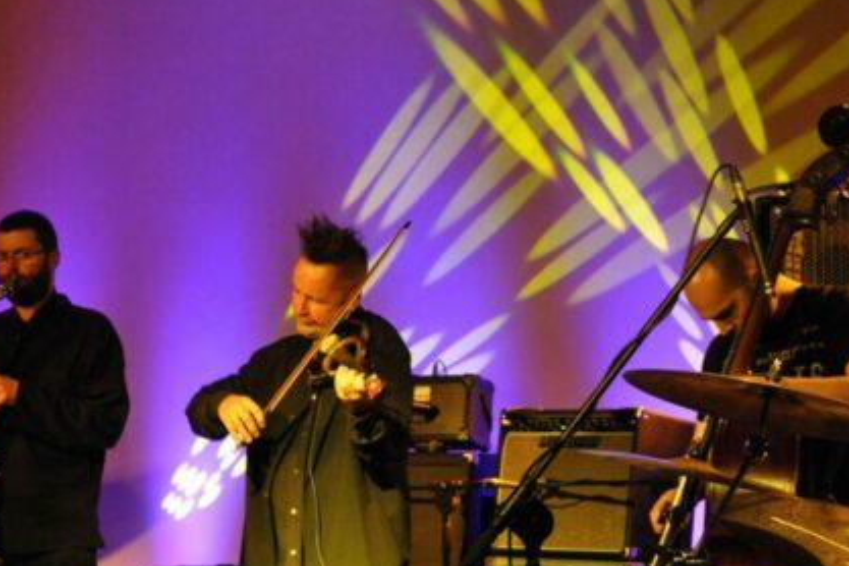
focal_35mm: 107
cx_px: 397
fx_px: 2523
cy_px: 301
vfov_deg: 12.8
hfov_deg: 19.1
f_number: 4.5
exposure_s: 1/60
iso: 3200
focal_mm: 62
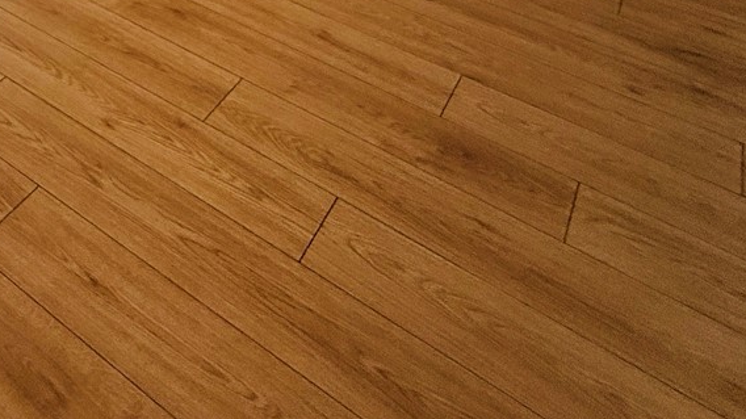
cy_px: -344
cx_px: -59
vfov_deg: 19.9
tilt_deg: -10.0
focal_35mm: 43
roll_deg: -2.3
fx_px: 850
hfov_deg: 39.5
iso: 100
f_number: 2.2
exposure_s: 1/120
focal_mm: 2.22
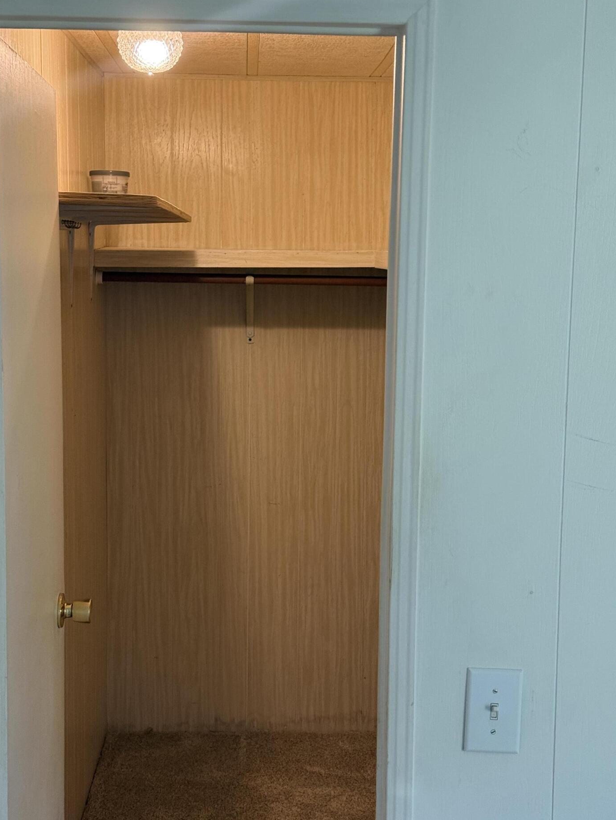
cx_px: 288
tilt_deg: -5.4
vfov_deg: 36.8
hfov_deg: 28.0
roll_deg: -0.9
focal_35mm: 52
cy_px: 419
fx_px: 1234
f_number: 1.78
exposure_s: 1/60
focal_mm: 6.76
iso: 200
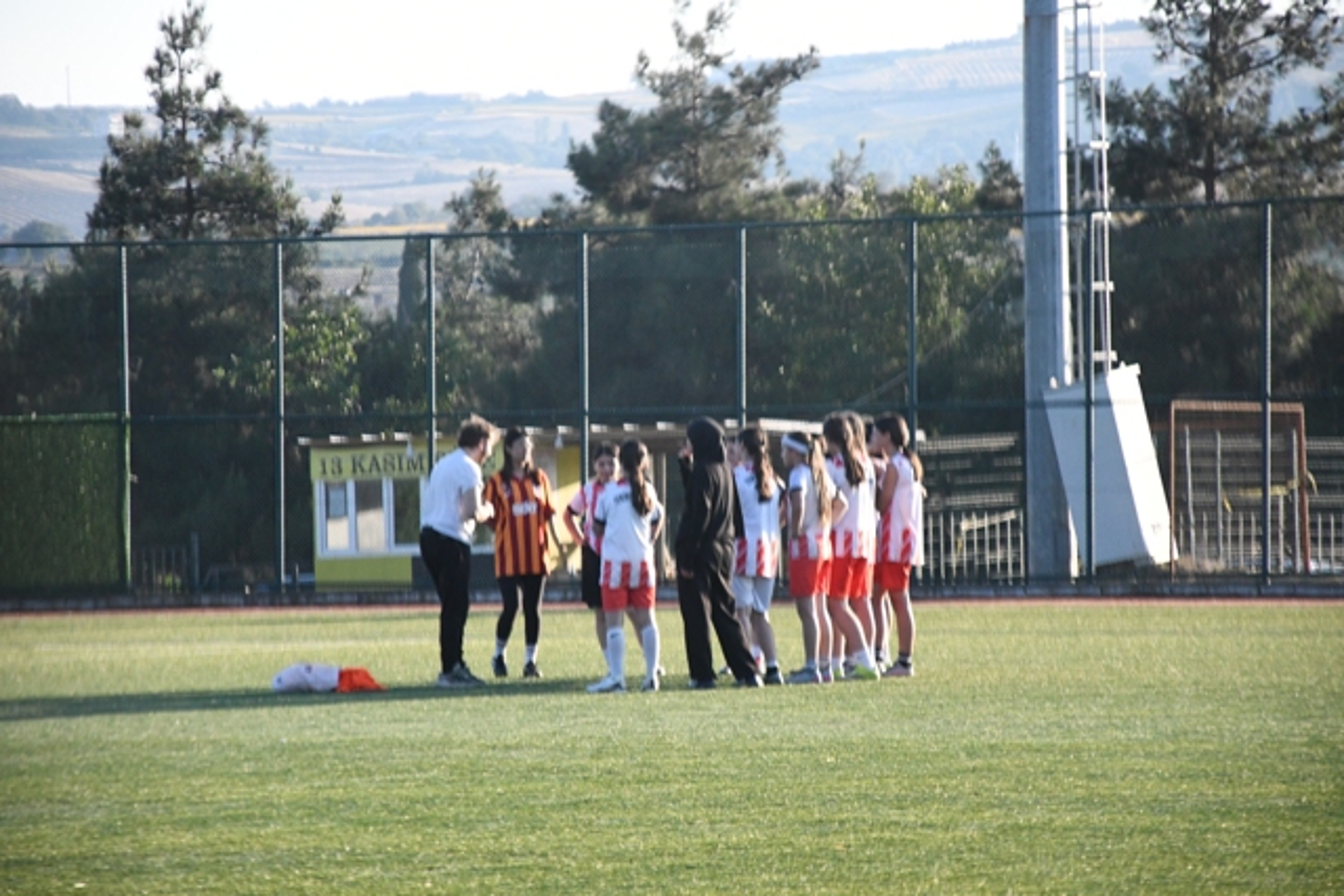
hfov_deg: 9.8
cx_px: 672
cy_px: 448
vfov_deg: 6.5
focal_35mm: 210
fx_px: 7841
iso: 3200
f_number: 5.6
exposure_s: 1/1600
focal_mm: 140
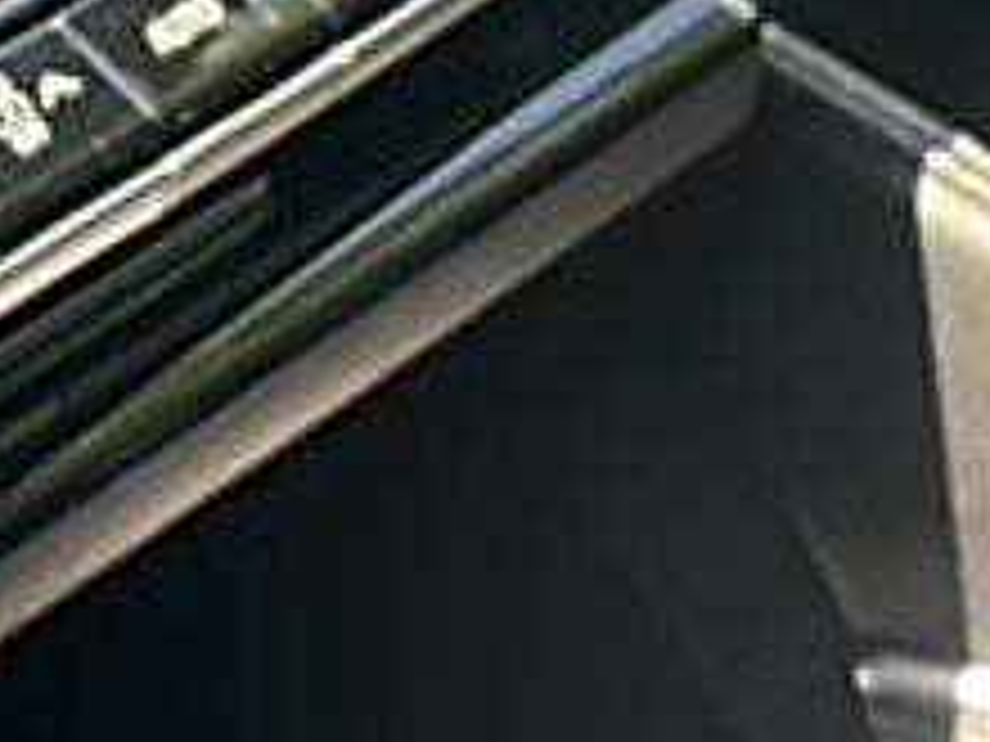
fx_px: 5205
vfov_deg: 8.1
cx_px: -522
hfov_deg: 10.5
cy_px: 67
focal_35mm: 182
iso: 100
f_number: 1.78
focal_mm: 6.86
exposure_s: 1/225
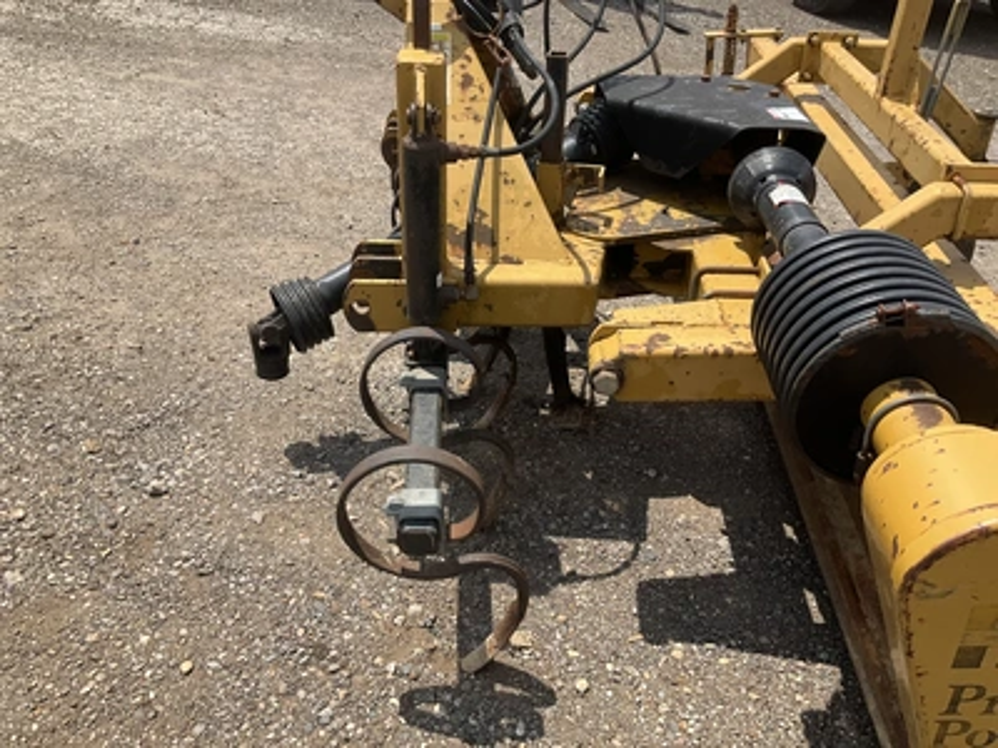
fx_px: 836
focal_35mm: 29
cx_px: 499
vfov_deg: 48.2
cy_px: 374
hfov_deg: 61.7
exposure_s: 1/1730
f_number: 1.8
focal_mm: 3
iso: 25
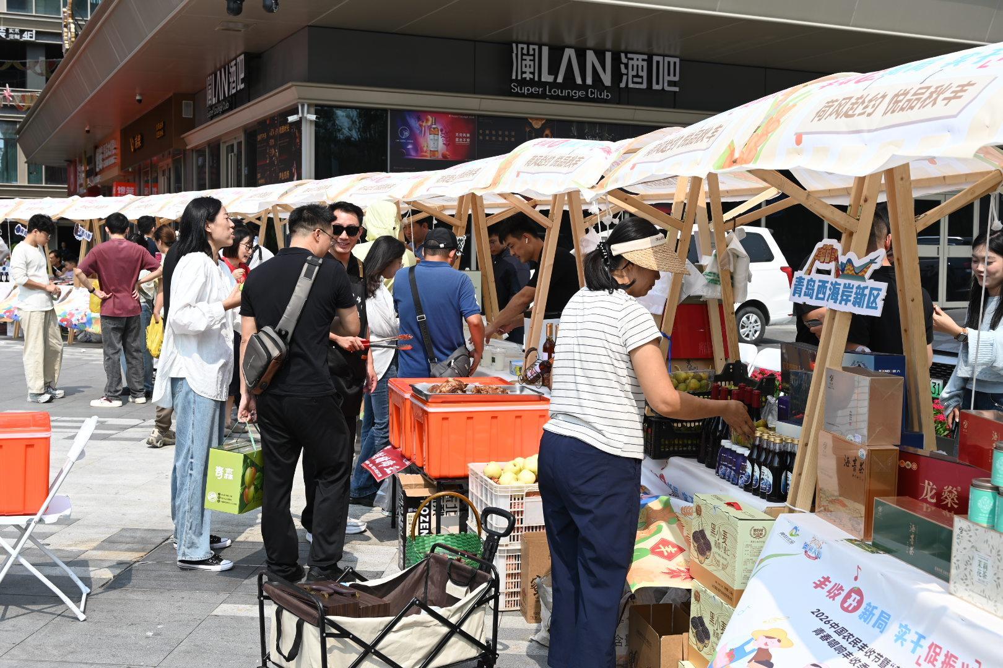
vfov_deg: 31.9
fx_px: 1170
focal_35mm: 42
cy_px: 334
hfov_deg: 46.4
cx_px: 502
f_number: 8
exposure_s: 1/250
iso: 100
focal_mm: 42
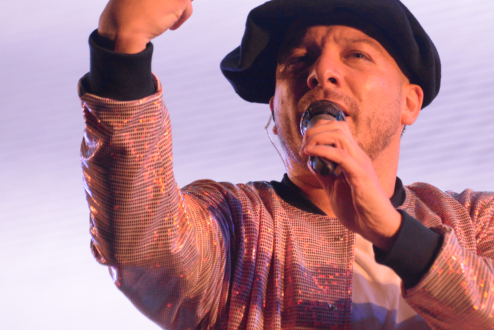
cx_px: 353
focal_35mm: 390
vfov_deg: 3.5
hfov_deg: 5.3
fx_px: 5353
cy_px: 119
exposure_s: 1/750
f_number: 6.7
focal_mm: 195
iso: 4000
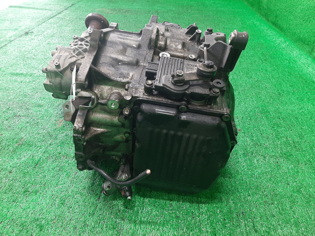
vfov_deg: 53.1
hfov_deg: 67.3
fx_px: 237
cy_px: 118
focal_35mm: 26
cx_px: 158
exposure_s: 1/50
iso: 147
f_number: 1.7
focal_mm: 3.93
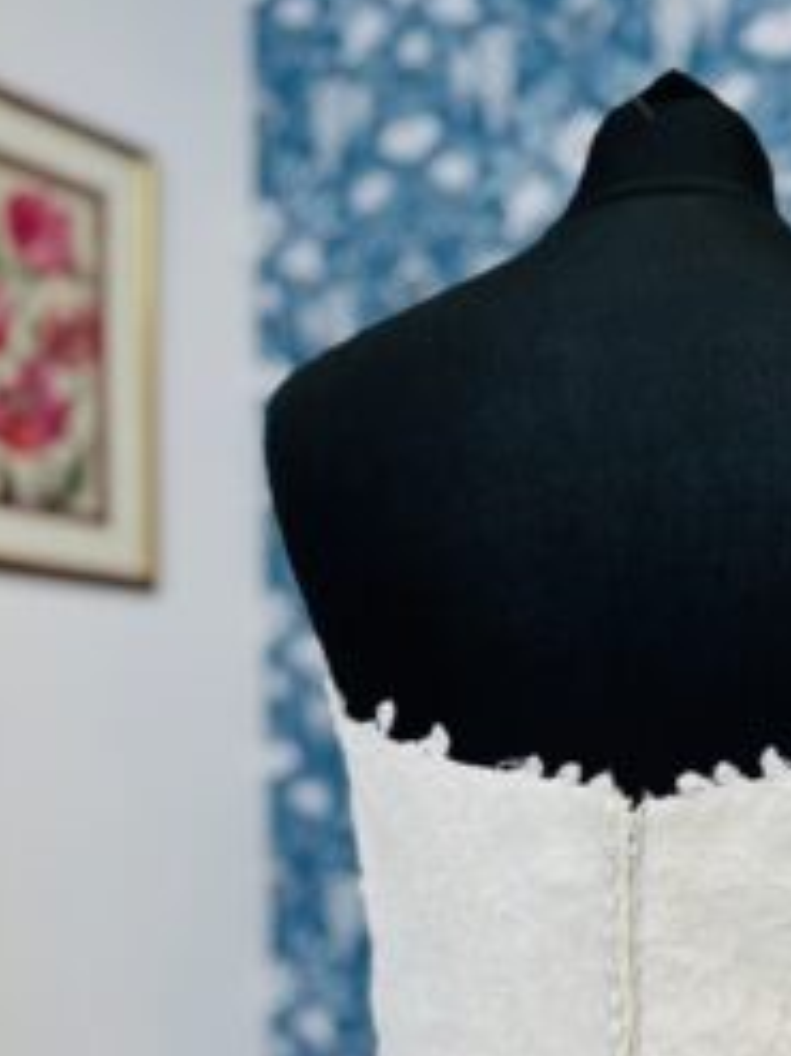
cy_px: 879
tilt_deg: -4.1
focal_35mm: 45
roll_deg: +0.3
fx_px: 1372
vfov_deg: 40.0
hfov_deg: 31.1
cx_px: 671
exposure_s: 1/100
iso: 32
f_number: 1.6
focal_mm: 5.1
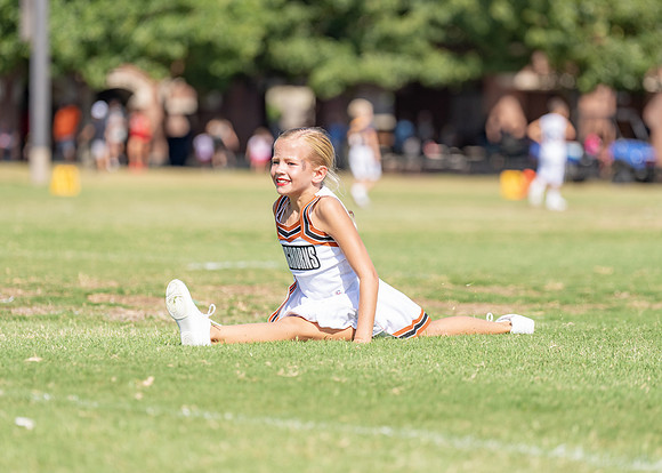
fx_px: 3861
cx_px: 341
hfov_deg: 9.8
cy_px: 237
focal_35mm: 205
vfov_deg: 7.0
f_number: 2.8
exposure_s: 1/1600
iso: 125
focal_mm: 154
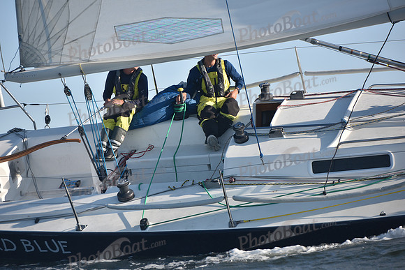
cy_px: 135
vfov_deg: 6.9
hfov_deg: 10.3
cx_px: 202
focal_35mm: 200
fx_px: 2250
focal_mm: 200
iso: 250
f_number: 5
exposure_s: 1/800
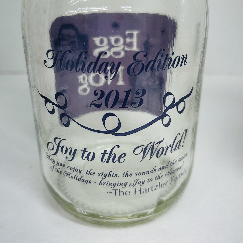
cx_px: 117
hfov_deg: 47.2
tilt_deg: -23.6
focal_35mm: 35
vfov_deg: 47.0
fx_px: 278
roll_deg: +0.3
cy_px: 100
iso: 50
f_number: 1.5
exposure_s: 1/544
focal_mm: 5.7
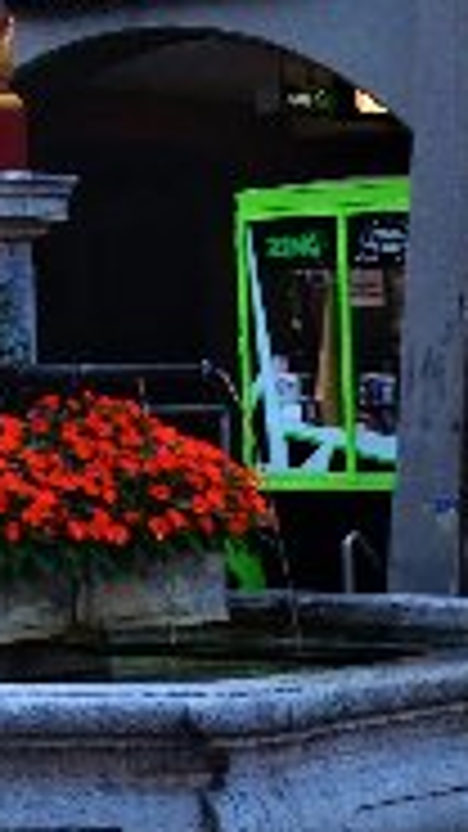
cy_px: -414
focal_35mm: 149
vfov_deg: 13.6
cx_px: -54
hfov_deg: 8.1
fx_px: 3289
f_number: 7.1
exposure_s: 1/30
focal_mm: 22
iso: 400
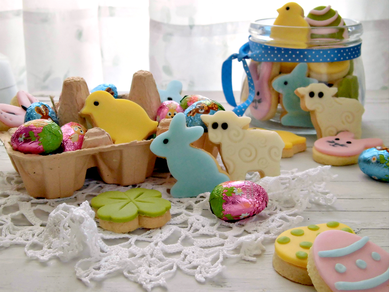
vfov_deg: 30.9
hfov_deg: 40.4
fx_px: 528
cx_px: 194
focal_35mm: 47
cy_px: 146
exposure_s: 1/60
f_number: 3.4
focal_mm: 8.3
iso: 200
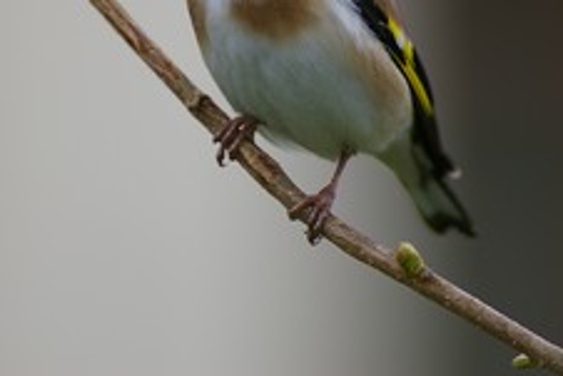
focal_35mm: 815
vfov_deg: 1.7
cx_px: 306
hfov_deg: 2.5
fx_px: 12753
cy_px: 41
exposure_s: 1/350
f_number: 2.8
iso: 200
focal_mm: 300
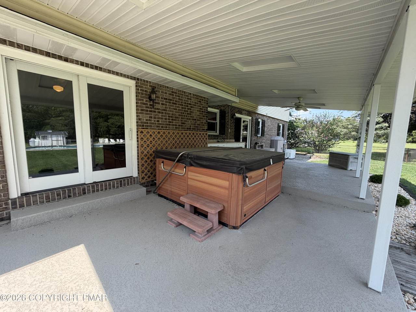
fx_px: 168
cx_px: 208
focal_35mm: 14
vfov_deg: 85.7
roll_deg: +1.3
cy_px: 156
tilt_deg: -5.7
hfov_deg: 102.1
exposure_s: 1/306
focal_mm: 2.22
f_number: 2.2
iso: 50
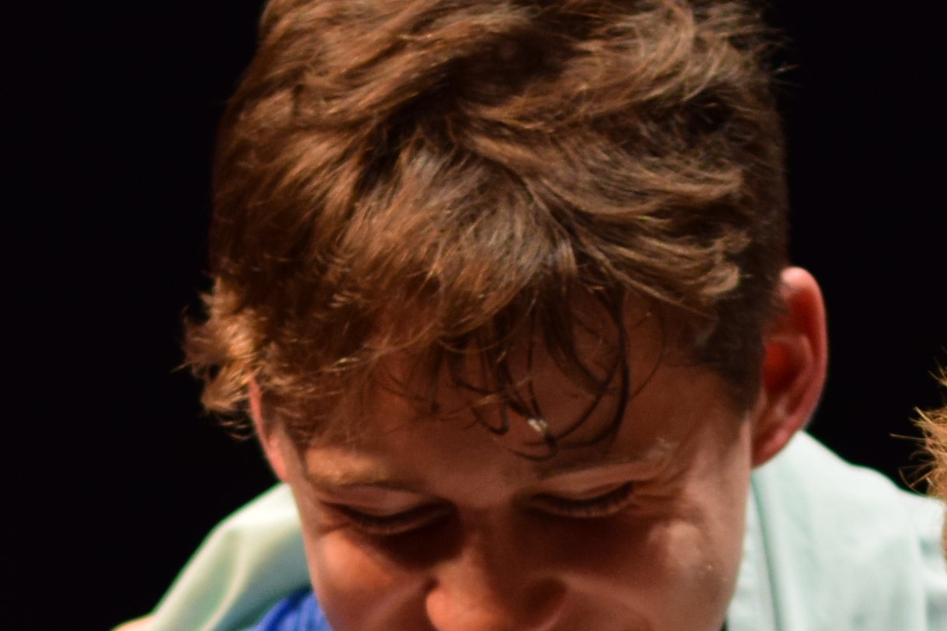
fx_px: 9678
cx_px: 293
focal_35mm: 368
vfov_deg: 3.7
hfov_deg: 5.6
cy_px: 1130
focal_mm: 50
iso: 320
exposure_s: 1/250
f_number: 1.8
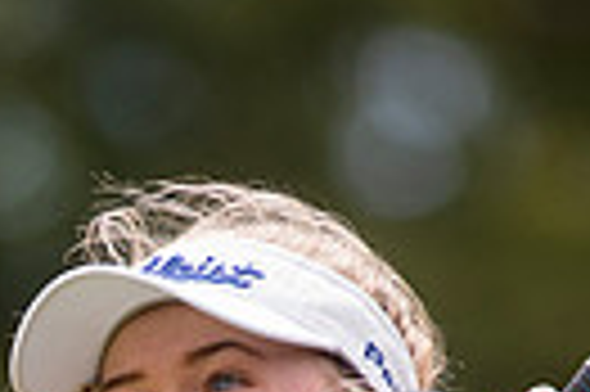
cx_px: -14
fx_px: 21754
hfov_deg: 1.6
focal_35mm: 1329
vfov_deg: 1.0
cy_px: 822
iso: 400
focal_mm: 300
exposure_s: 1/2000
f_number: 4
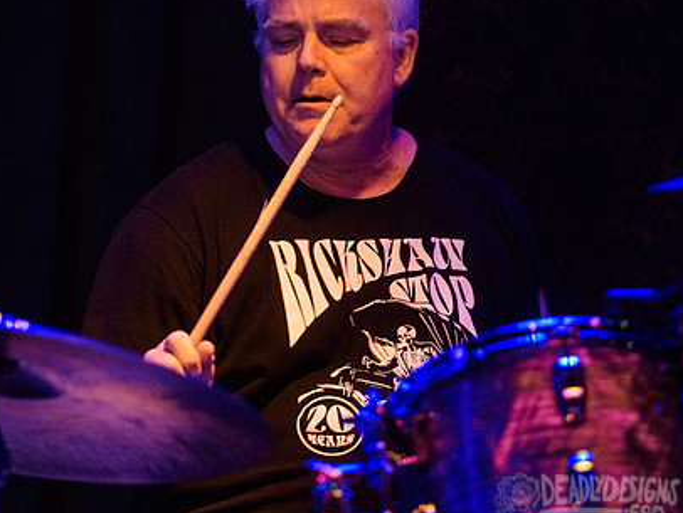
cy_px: 200
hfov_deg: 11.3
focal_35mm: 175
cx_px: 230
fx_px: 3455
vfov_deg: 8.5
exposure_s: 1/100
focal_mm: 116
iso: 6400
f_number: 3.2
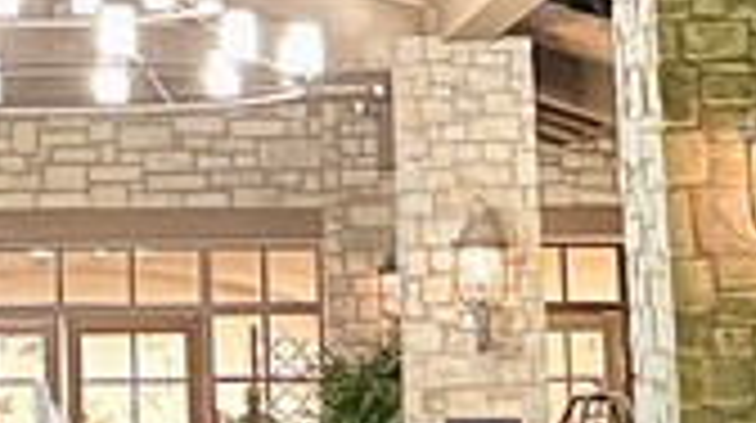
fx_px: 3464
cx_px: 18
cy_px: -418
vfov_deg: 6.8
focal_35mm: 173
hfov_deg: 12.3
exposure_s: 1/15
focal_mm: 5.7
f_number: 1.5
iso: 1000
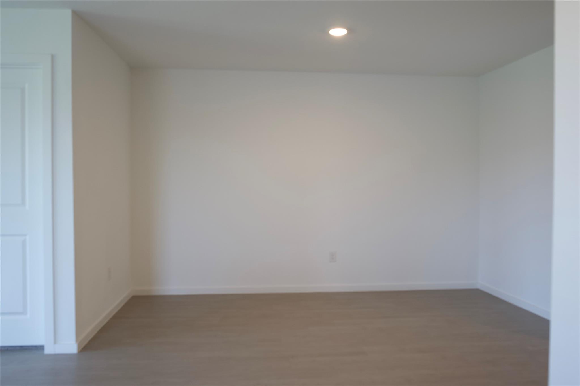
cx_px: 290
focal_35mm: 30
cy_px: 193
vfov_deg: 43.6
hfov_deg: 61.9
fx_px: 483
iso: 100
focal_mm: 20
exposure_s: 1/13
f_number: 4
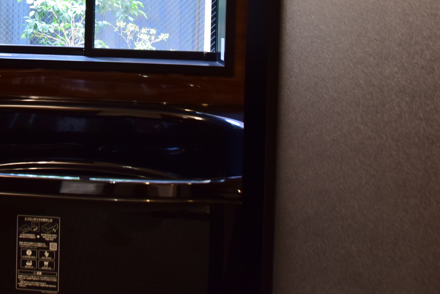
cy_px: 15
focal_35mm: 30
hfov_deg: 58.0
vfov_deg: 39.6
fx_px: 367
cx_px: 98
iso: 400
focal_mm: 10
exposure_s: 1/8
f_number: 6.7
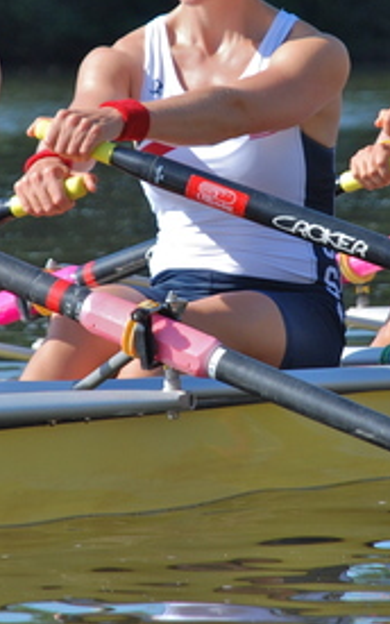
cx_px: 268
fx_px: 8162
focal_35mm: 480
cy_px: 166
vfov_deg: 4.4
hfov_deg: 2.7
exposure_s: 1/400
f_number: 5.6
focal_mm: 135
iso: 200
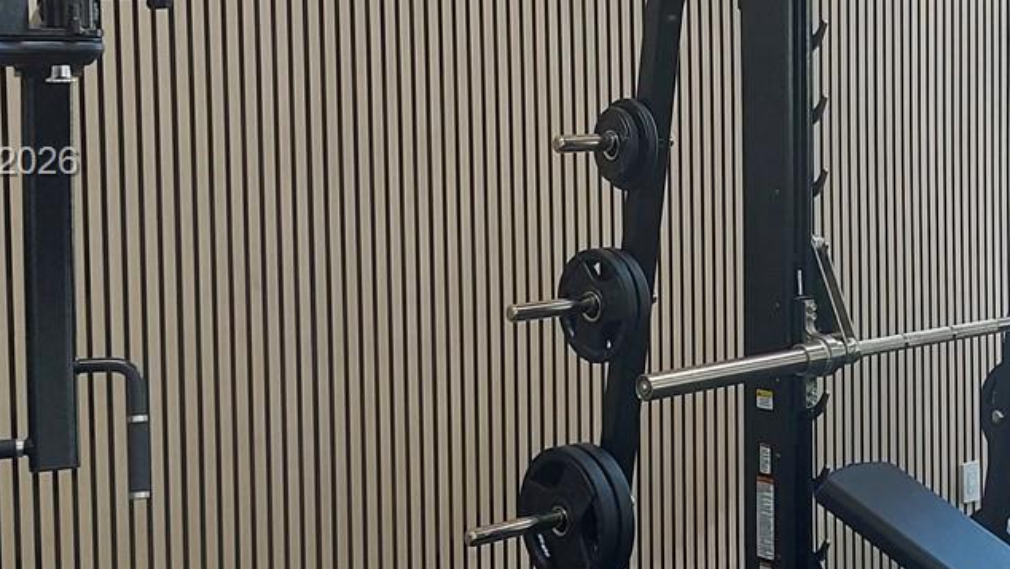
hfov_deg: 30.8
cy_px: 164
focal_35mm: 66
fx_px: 1768
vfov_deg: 18.2
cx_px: 857
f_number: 1.8
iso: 80
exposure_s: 1/60
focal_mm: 5.23
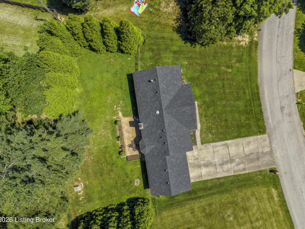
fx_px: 220
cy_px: 111
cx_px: 151
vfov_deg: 54.9
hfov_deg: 69.4
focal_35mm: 25
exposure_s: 1/2500
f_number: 1.8
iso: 100
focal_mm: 8.67
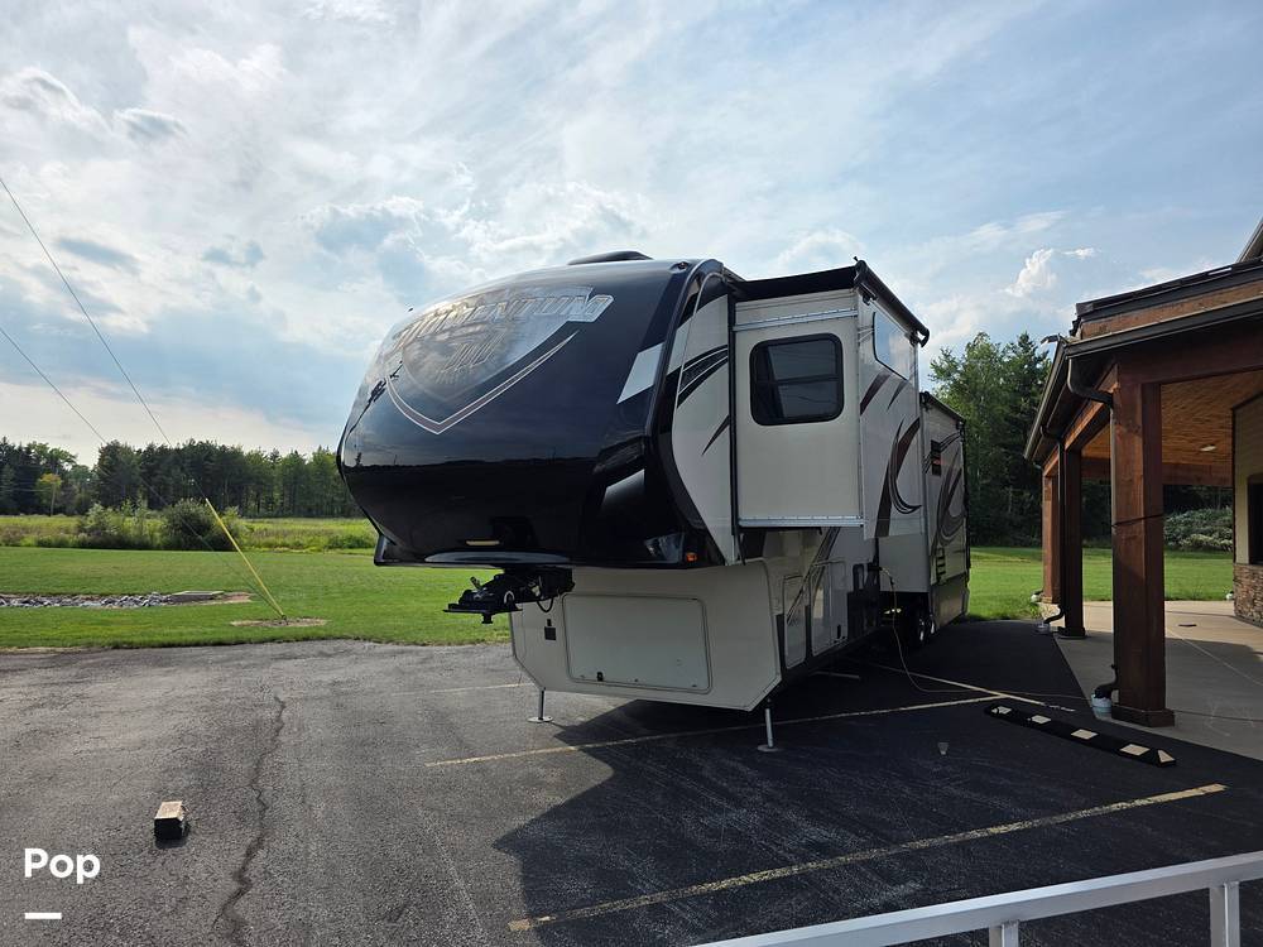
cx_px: 632
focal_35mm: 23
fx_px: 839
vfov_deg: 58.9
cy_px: 474
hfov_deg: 73.9
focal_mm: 6.3
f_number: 1.7
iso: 80
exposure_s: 1/7944
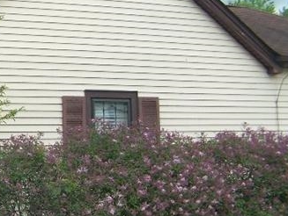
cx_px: -28
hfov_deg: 20.9
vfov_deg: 16.6
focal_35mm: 89
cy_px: 121
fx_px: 741
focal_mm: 6.3
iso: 80
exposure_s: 1/500
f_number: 2.8
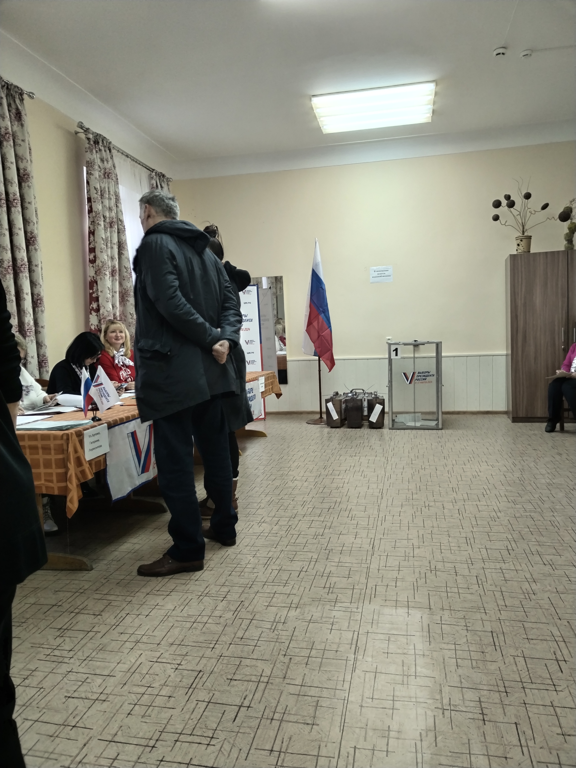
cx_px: 288
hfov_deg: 53.1
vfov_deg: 67.3
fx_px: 577
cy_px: 384
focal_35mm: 26
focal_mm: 4.75
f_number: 1.8
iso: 389
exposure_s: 1/50
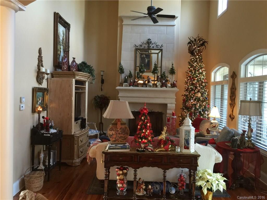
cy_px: 100
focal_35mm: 29
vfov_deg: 48.2
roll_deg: -1.5
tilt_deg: -2.4
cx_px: 134
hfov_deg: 61.7
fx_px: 224
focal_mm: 4.15
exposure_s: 1/15
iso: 80
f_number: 2.2
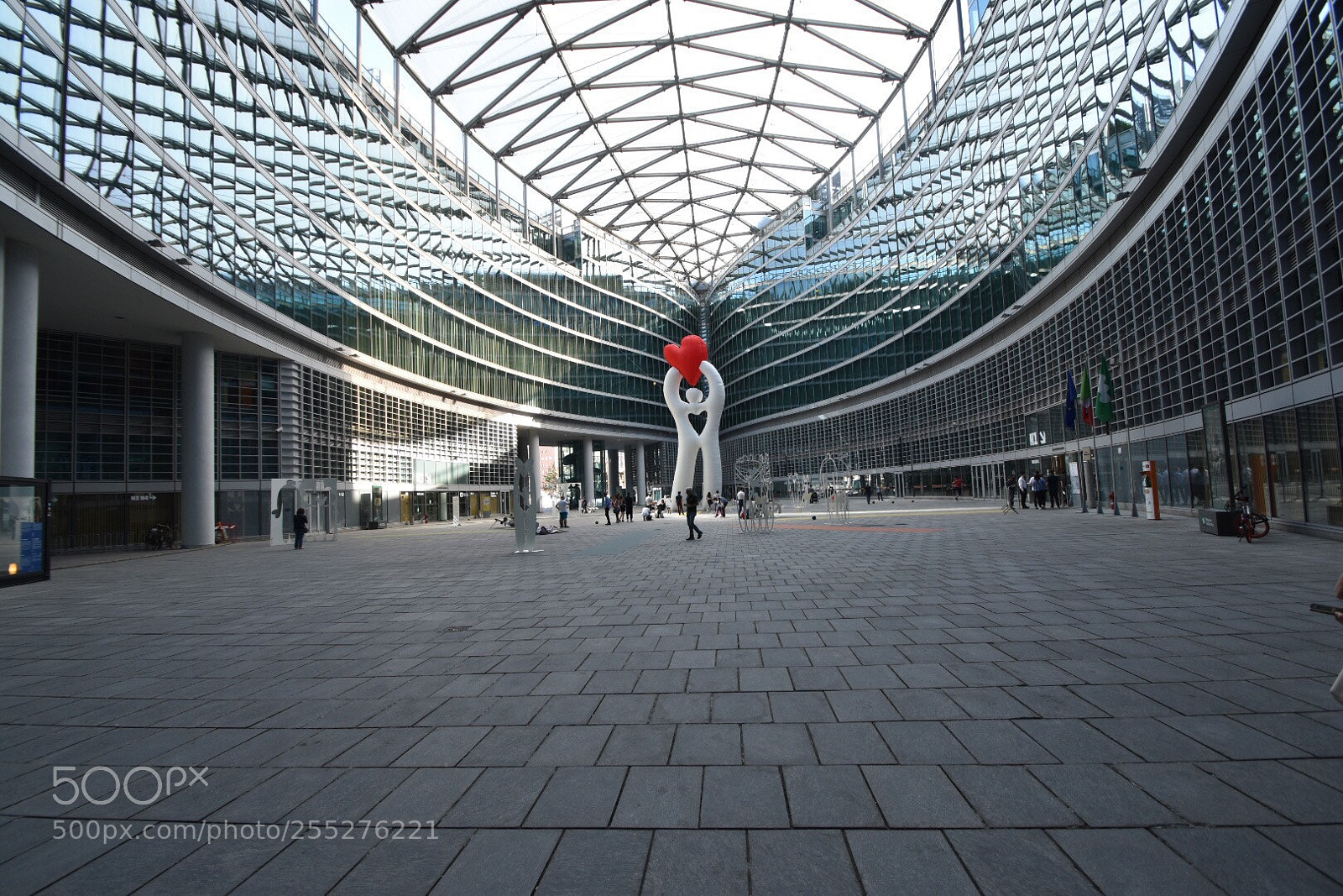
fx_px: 560
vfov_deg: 77.3
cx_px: 672
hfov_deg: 100.4
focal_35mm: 15
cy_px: 448
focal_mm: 10
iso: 200
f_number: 5.6
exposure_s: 1/125
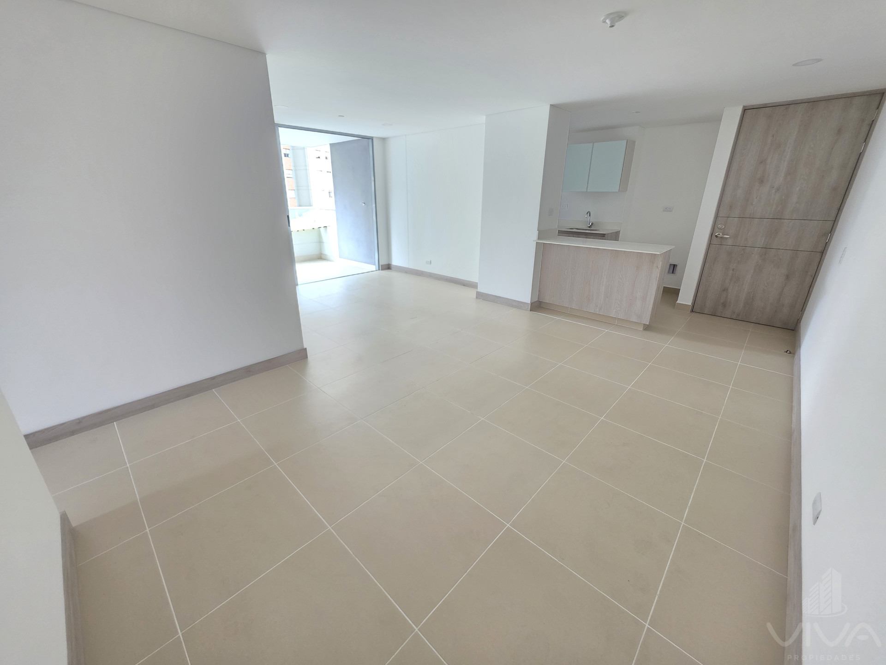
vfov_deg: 89.9
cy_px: 332
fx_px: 333
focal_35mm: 13
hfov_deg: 106.2
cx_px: 443
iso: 200
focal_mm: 2.2
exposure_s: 1/120
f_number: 1.9
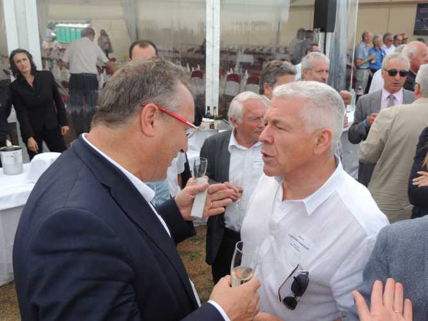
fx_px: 433
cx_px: 214
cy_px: 160
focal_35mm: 35
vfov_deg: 40.7
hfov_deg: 52.6
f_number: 3.3
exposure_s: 1/200
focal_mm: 6.2
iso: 100
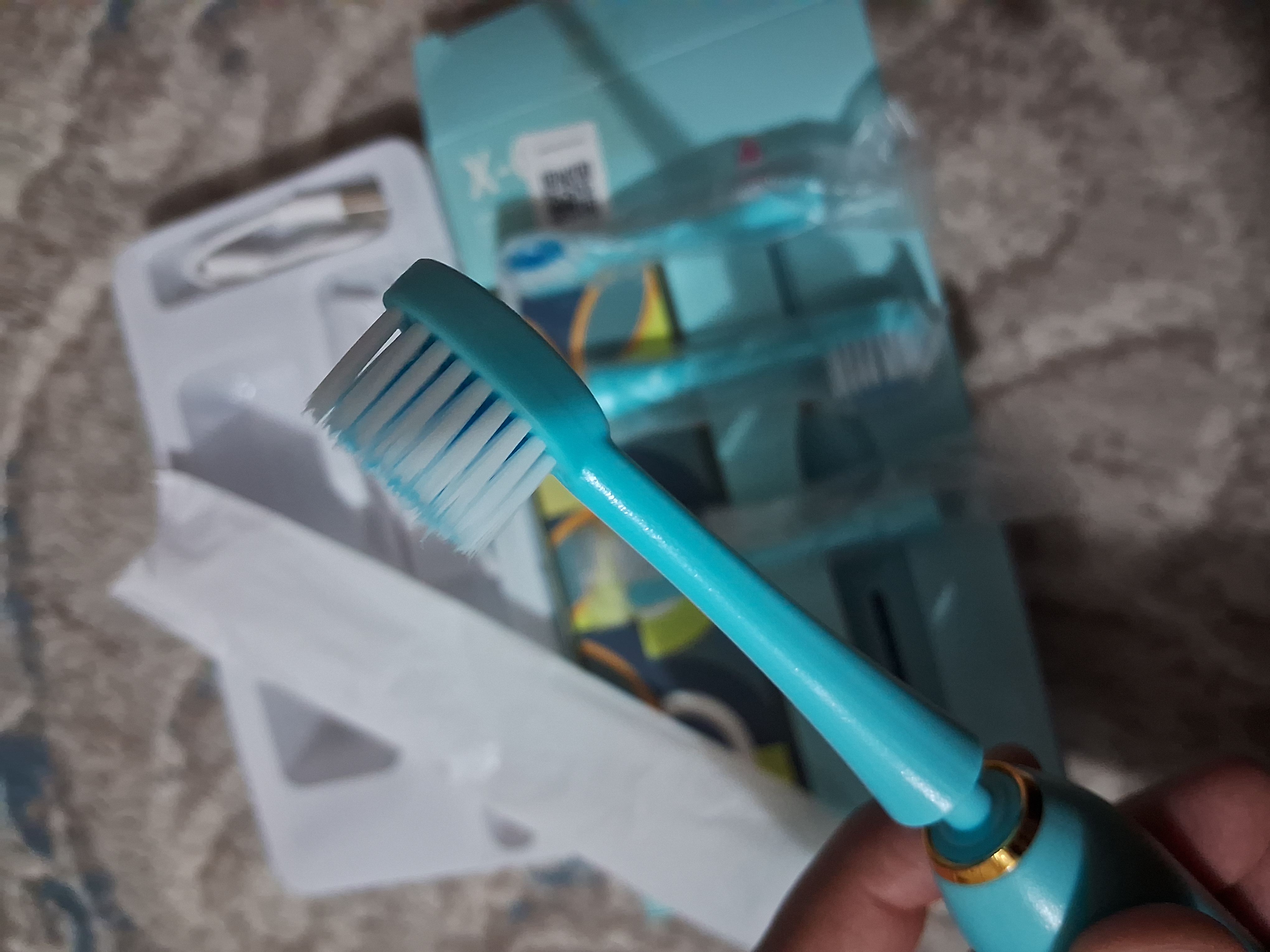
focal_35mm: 26
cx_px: 635
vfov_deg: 53.1
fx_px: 954
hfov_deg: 67.3
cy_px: 476
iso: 1250
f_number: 1.8
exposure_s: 1/20
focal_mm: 3.98
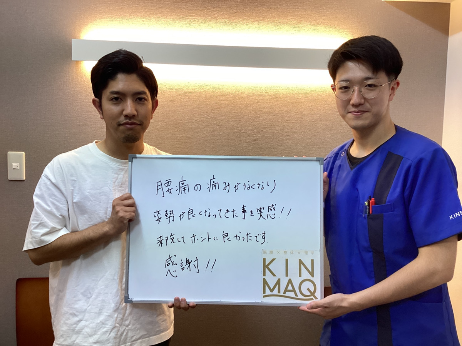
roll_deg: -0.7
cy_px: 173
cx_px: 231
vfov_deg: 45.4
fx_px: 414
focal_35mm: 31
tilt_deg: -5.6
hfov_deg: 58.4
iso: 125
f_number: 2.4
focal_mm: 3.3
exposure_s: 1/50
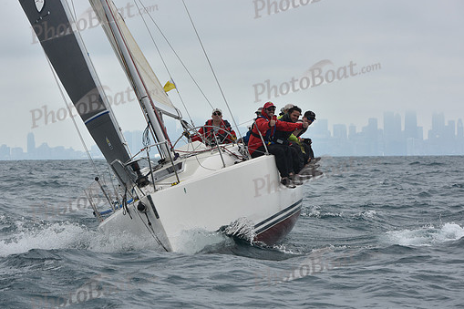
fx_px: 2203
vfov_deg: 8.0
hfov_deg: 12.0
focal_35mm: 171
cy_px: 139
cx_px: 206
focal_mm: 150
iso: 250
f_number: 10
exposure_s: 1/800
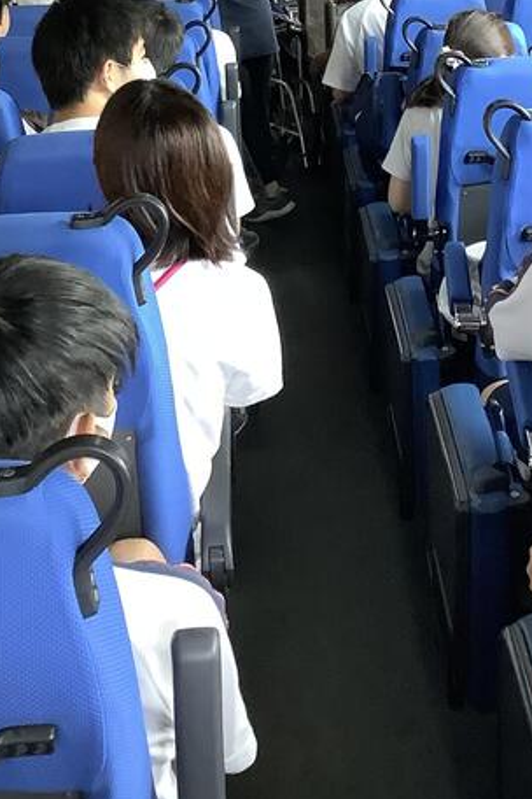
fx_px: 1463
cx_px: 352
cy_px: 1
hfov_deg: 20.5
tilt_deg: -7.2
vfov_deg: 28.6
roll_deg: +4.8
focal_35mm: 66
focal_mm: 3.3
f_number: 2.4
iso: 250
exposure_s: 1/60
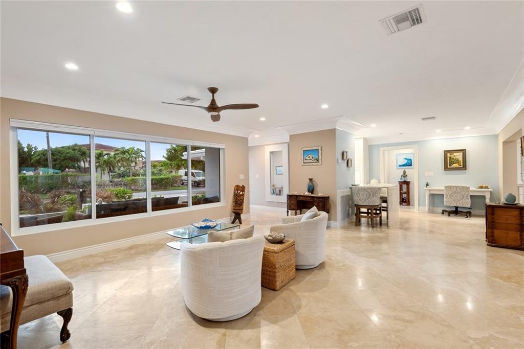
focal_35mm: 16
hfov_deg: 96.7
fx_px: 233
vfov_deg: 73.8
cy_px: 174
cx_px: 262
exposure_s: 1/2.5
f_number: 8
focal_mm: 16
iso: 250
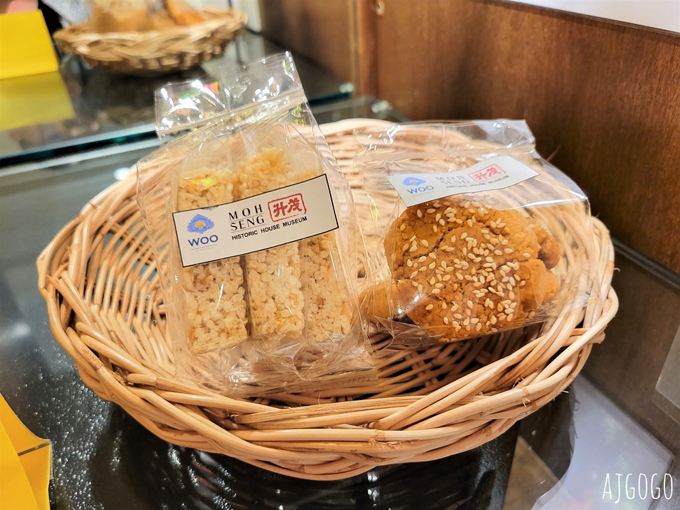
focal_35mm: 26
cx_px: 340
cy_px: 255
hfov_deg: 67.3
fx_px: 511
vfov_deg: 53.1
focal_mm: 5.4
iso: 320
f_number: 1.8
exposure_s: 1/50
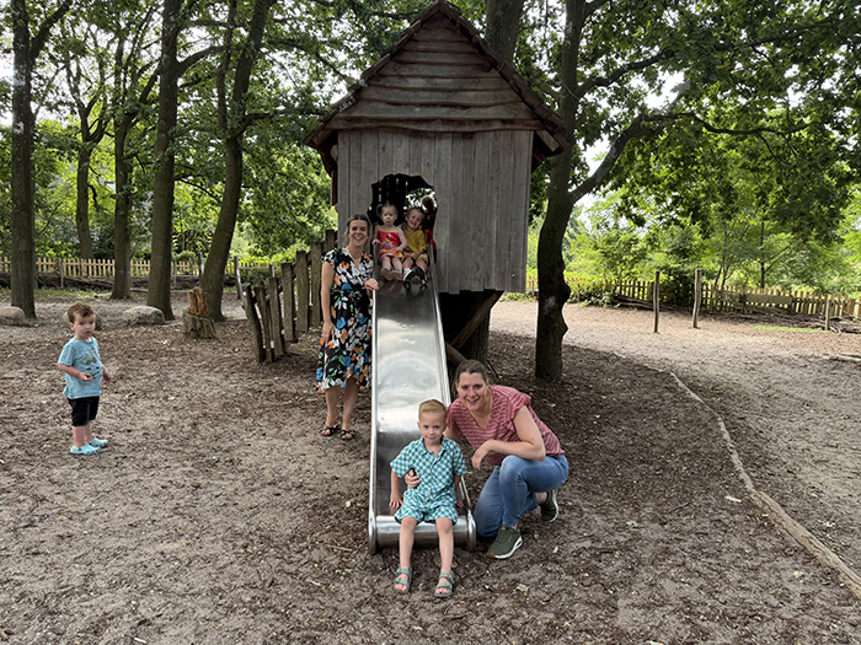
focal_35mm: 24
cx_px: 430
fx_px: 597
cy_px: 322
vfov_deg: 56.8
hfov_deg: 71.6
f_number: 1.78
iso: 80
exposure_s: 1/221
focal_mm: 6.76
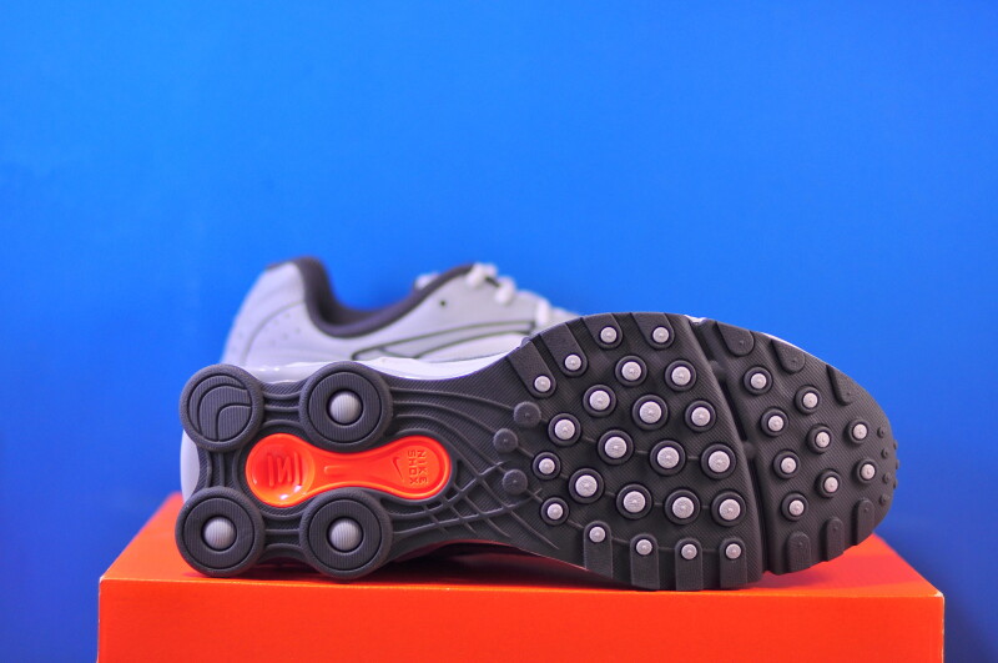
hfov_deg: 27.0
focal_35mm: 75
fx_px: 2076
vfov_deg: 18.1
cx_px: 499
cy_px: 332
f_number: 2
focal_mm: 50
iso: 250
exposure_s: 1/320
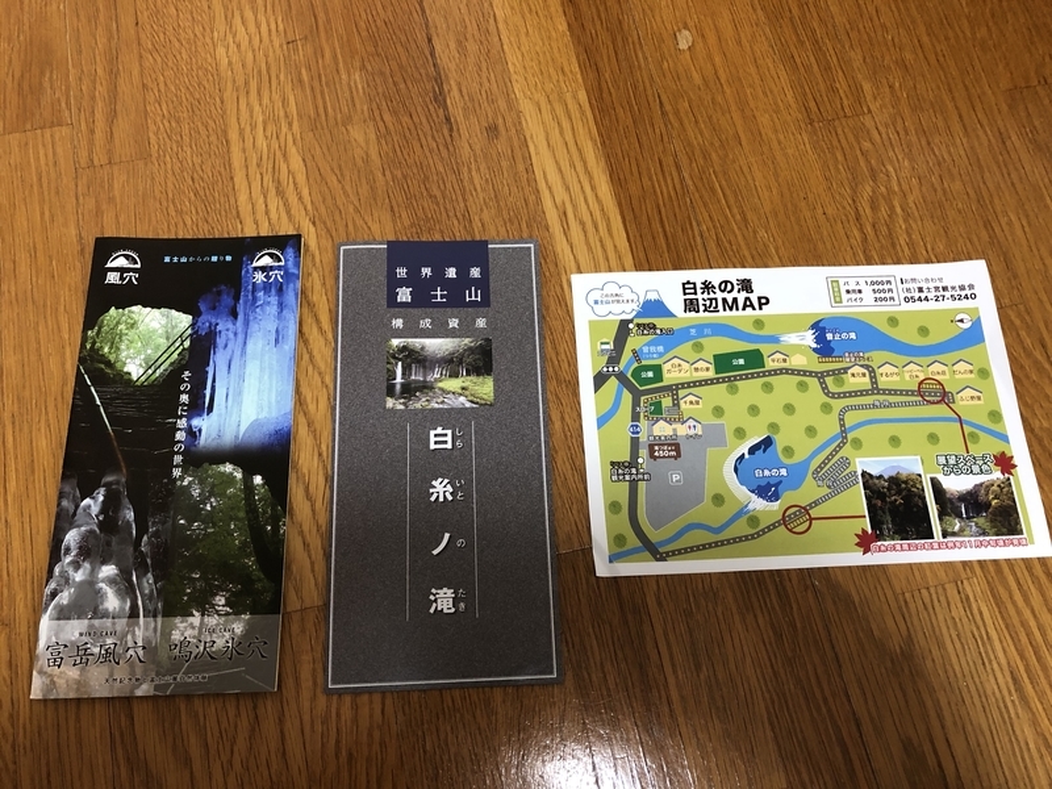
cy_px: 394
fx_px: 851
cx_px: 526
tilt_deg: -70.7
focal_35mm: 28
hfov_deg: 63.4
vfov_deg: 49.7
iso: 64
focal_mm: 3.99
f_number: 1.8
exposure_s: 1/15
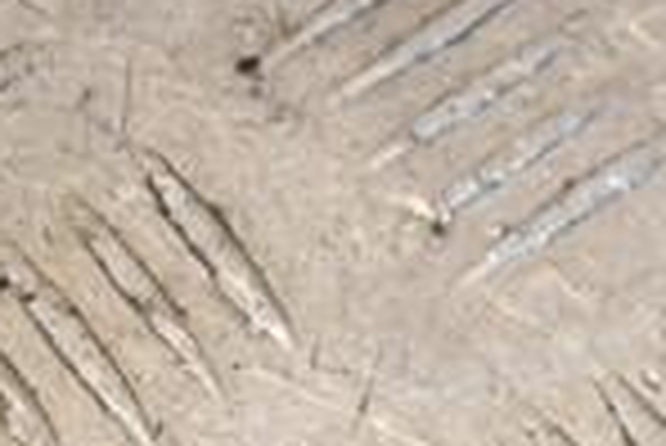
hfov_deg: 5.7
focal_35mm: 353
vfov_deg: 3.9
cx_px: 1260
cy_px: 81
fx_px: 6537
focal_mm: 58
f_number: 6.3
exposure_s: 1/200
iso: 800
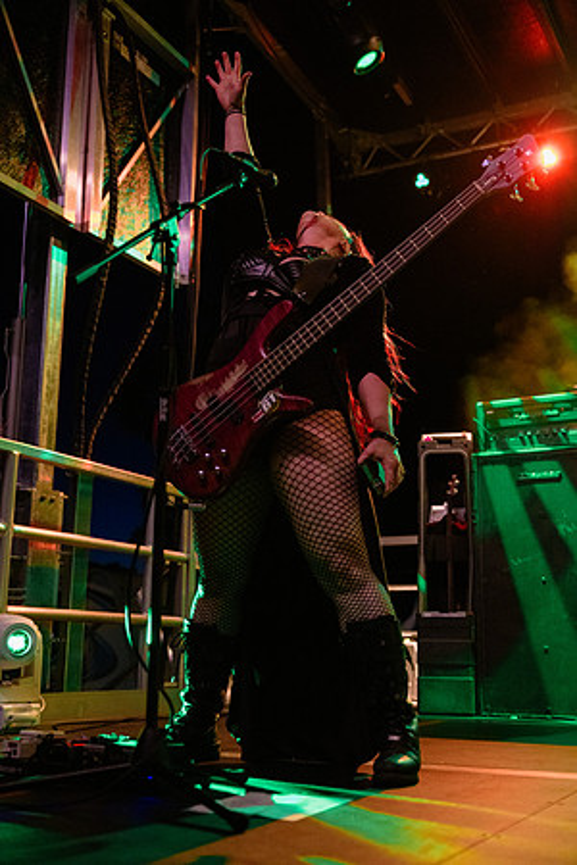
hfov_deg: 31.9
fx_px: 1010
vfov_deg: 46.4
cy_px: 432
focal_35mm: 42
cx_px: 288
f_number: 2.8
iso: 6400
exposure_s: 1/250
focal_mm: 42
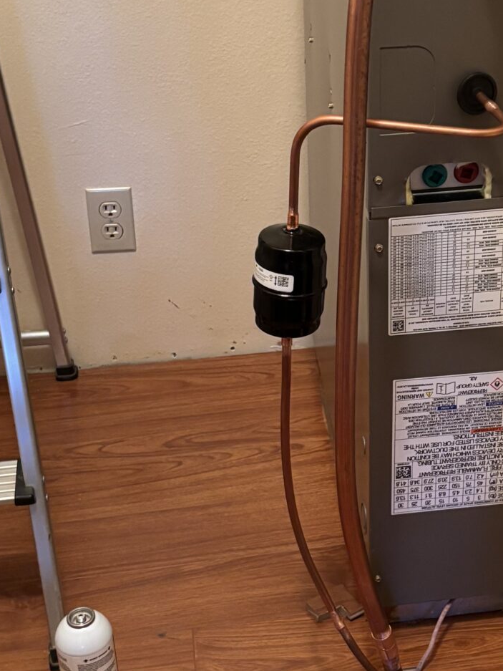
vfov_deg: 27.4
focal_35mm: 71
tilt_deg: -31.1
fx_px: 1375
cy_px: 313
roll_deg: -2.2
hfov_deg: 20.4
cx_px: 419
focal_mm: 5.96
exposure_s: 1/30
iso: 500
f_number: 1.6
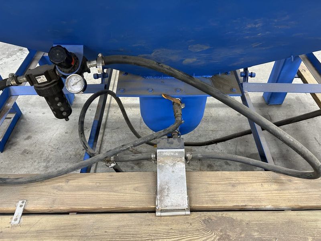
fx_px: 241
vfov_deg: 53.1
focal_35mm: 26
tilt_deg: -45.6
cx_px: 160
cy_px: 120
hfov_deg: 67.3
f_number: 1.5
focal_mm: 5.7
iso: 160
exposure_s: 1/60
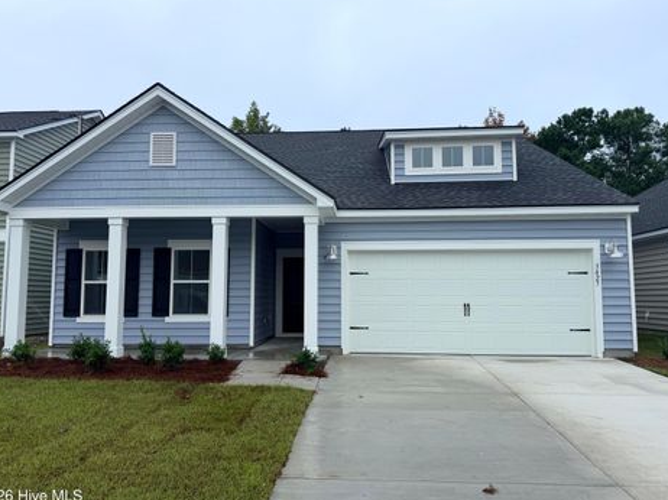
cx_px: 328
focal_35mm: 26
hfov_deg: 67.3
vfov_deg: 53.0
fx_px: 501
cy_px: 249
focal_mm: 6.76
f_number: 1.78
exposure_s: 1/1553
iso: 80
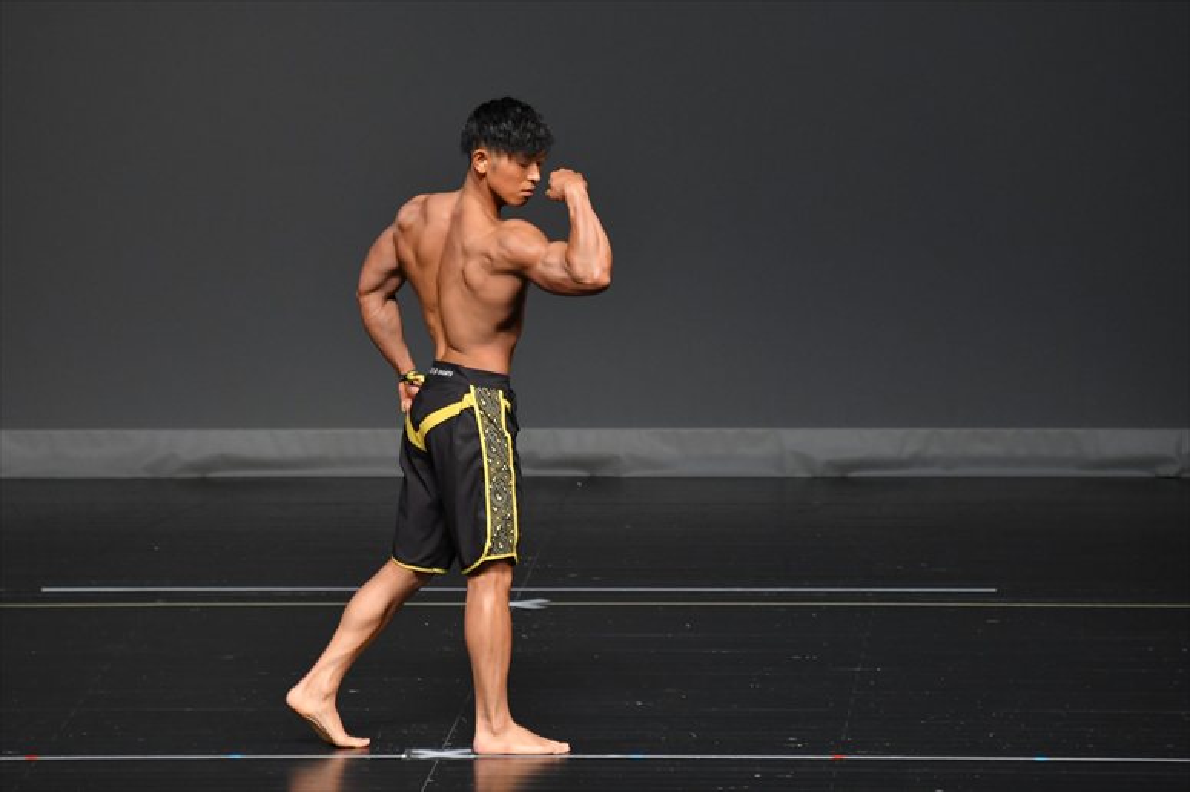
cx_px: 595
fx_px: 11399
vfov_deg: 4.0
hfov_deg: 6.0
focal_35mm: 345
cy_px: 396
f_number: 5.6
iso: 2000
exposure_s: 1/400
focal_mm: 230
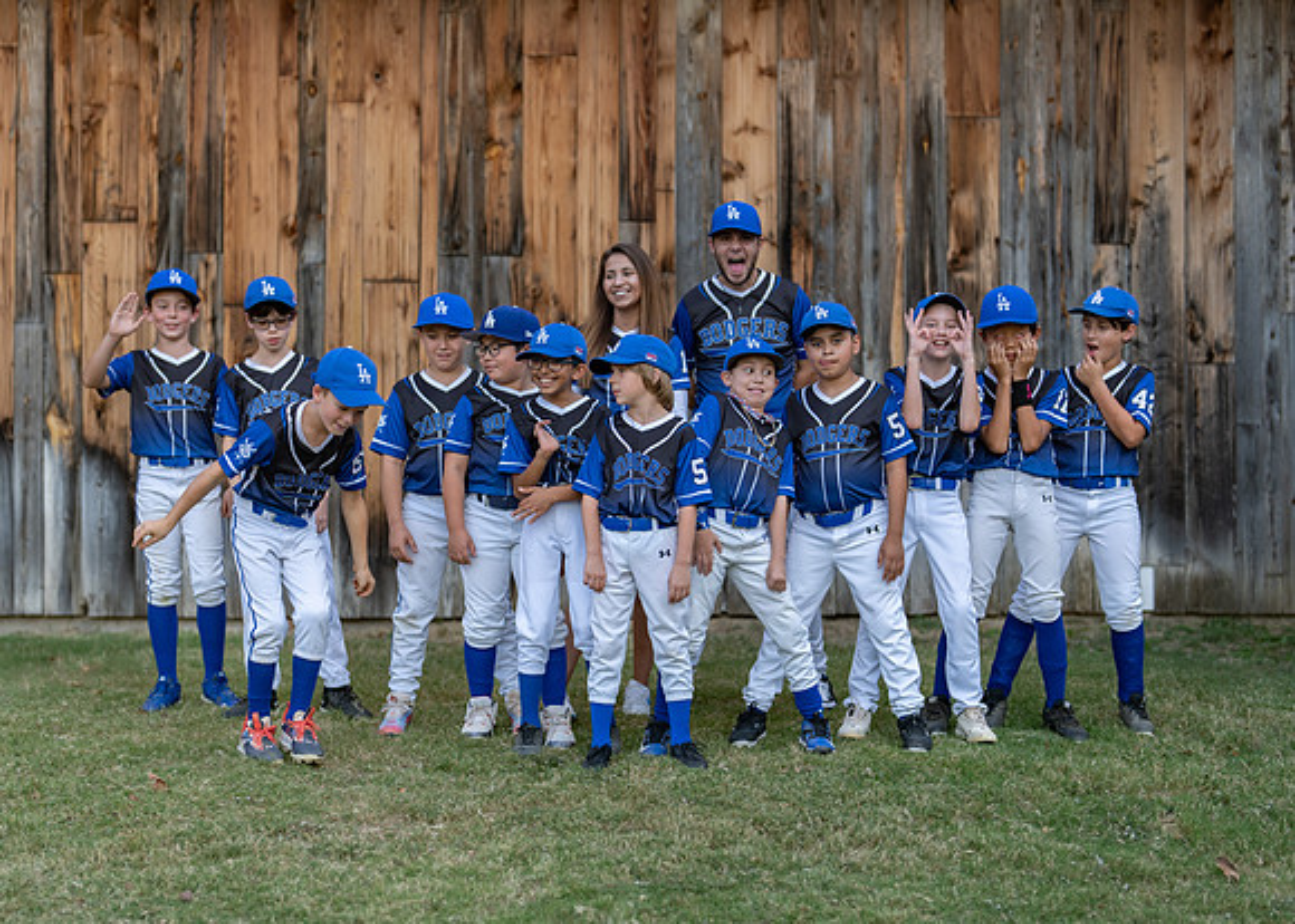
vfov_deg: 23.0
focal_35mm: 62
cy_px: 511
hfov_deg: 31.9
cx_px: 617
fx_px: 2267
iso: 100
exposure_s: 1/640
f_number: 1.6
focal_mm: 50
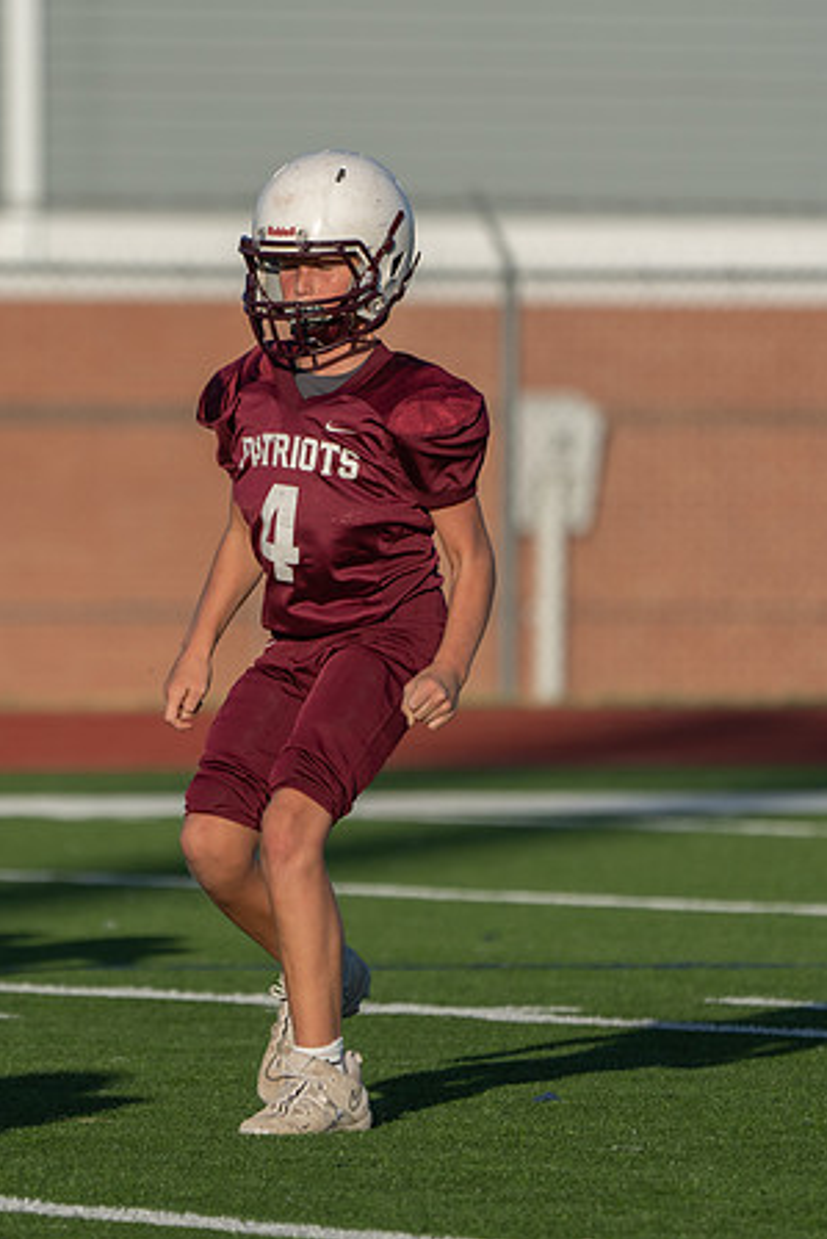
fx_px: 20898
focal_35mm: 607
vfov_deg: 3.4
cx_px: 191
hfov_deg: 2.3
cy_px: 625
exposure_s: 1/1000
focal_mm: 361
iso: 160
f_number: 5.6
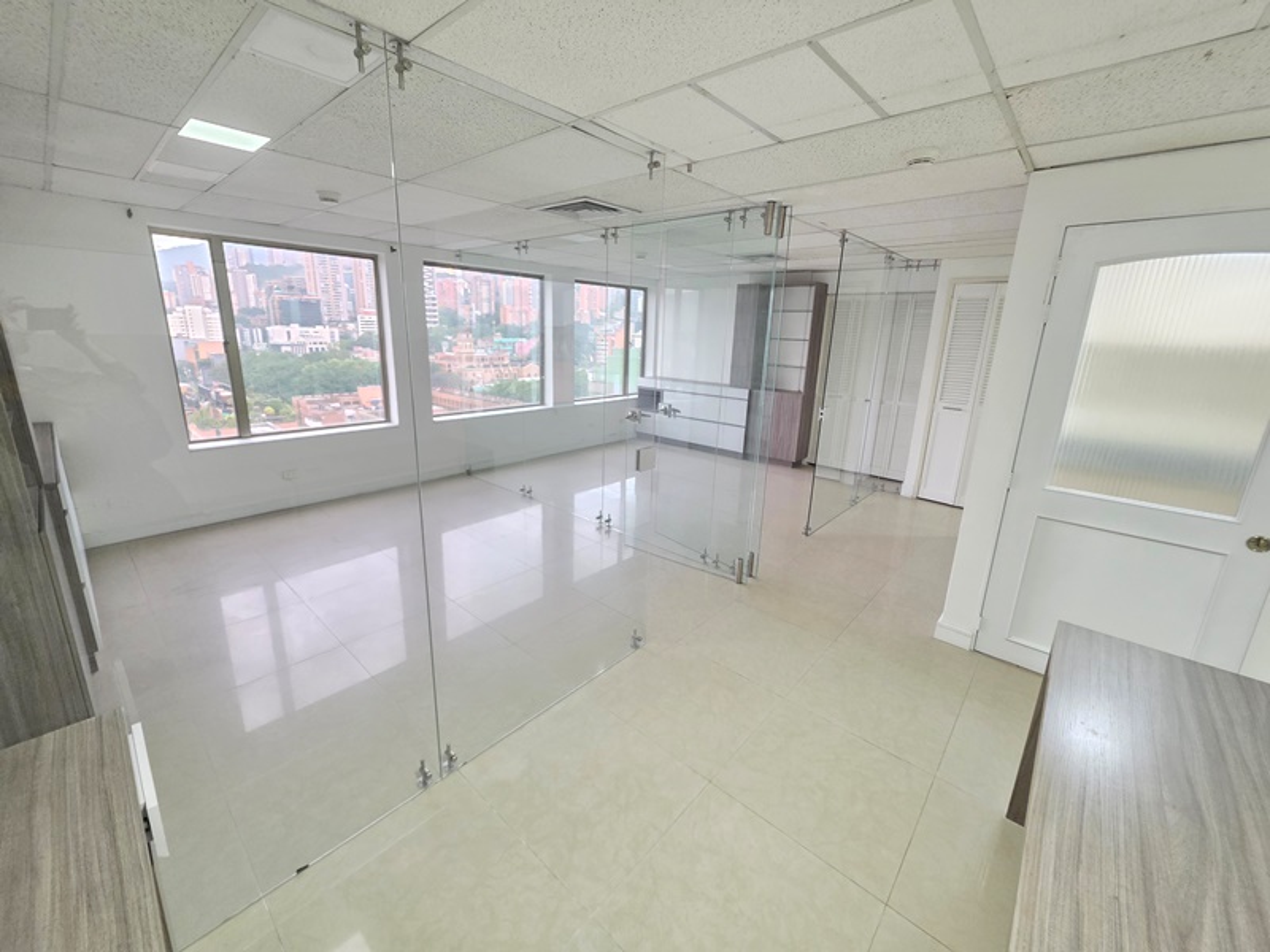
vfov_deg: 89.9
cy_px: 476
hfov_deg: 106.2
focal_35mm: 13
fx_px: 477
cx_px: 635
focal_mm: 2.2
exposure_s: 1/60
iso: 800
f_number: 1.9
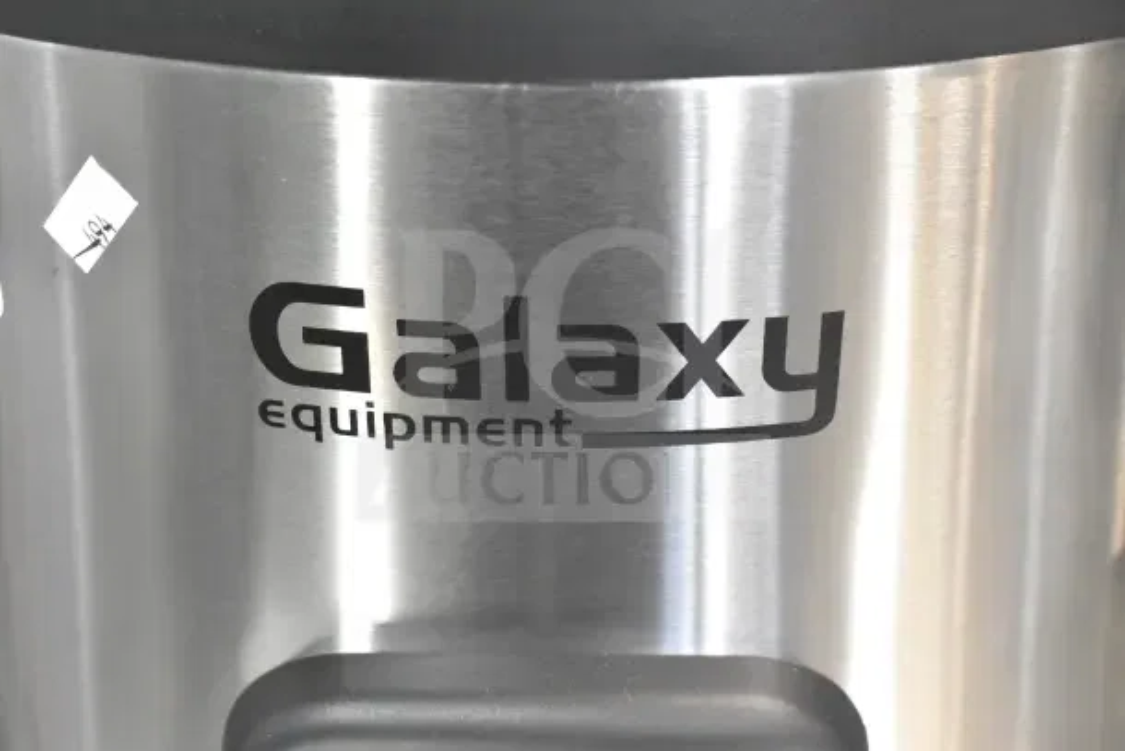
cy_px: 376
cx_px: 562
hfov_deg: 35.0
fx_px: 1782
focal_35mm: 57
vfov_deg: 23.8
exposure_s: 1/160
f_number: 6.3
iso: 6400
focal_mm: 38
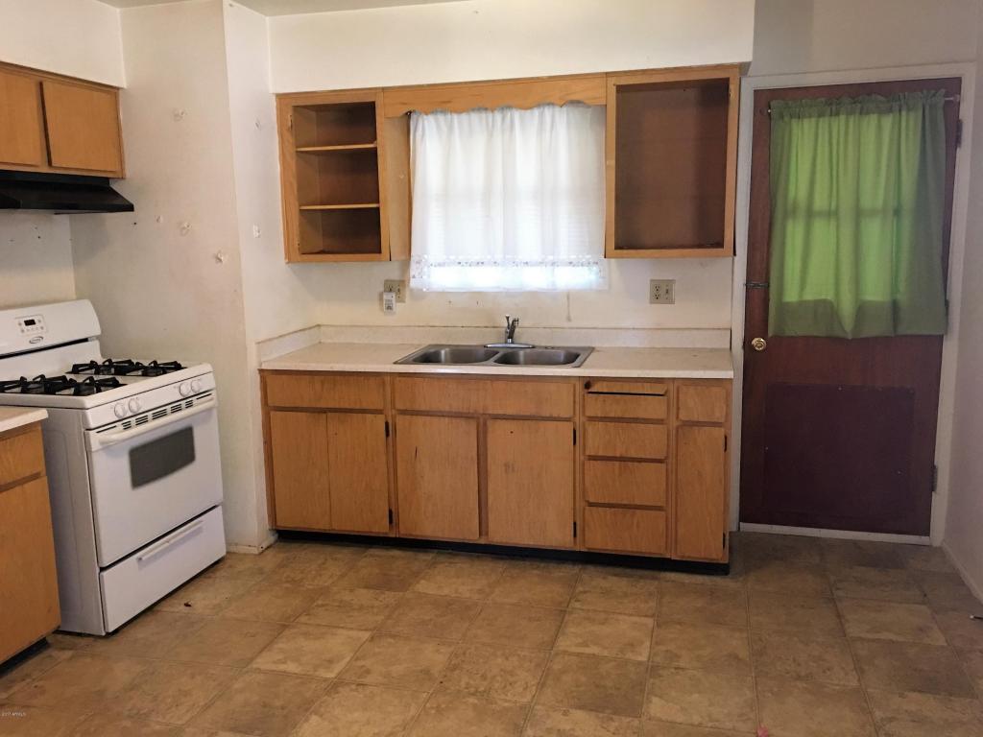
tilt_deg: -10.4
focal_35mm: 29
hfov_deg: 61.7
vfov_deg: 48.2
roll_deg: +1.0
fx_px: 824
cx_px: 492
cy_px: 368
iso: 125
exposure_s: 1/15
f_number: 2.2
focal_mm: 4.15
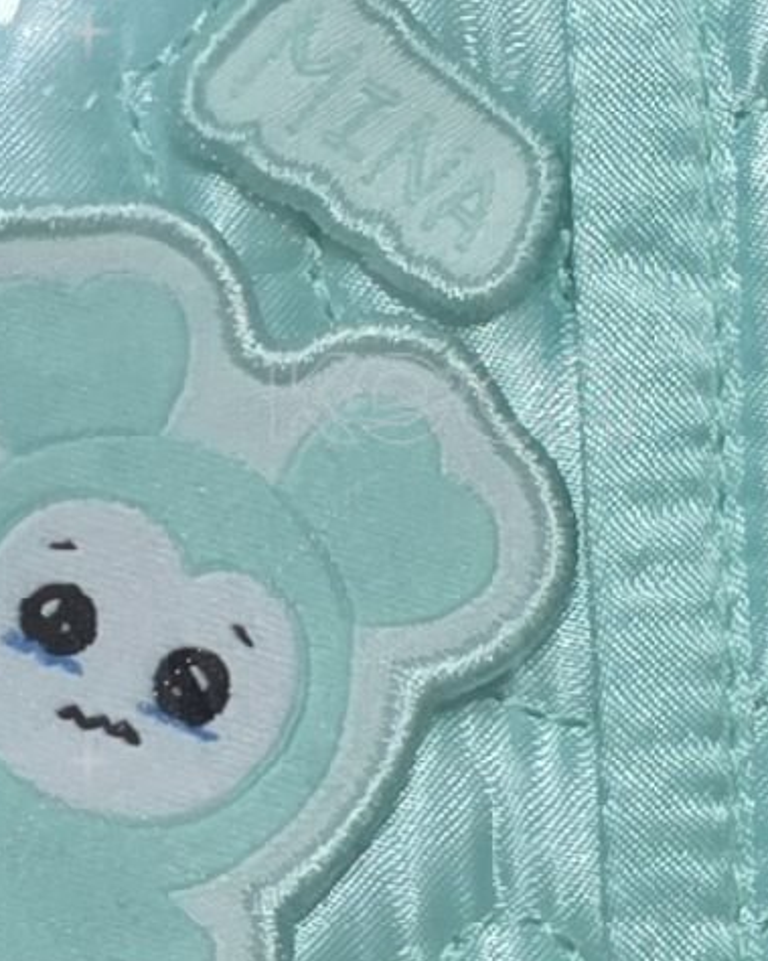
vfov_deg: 21.0
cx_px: 87
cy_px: 517
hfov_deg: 16.7
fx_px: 2586
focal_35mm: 91
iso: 400
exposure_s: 1/120
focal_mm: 6.3
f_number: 1.7
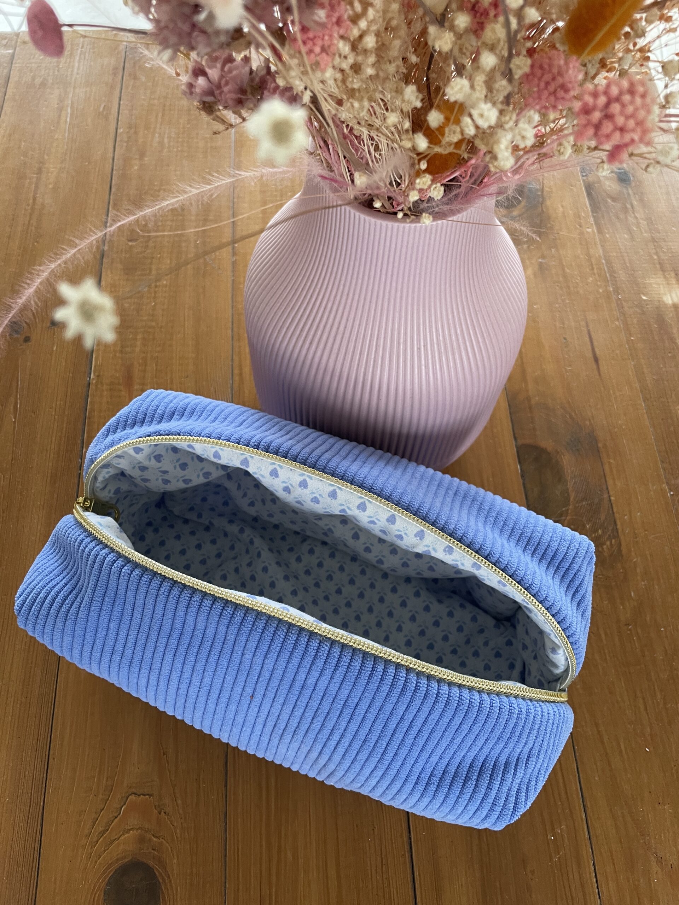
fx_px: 680
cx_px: 340
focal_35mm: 26
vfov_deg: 67.3
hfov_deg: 53.1
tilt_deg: -62.7
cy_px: 452
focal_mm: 4.2
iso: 160
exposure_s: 1/60
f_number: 1.6
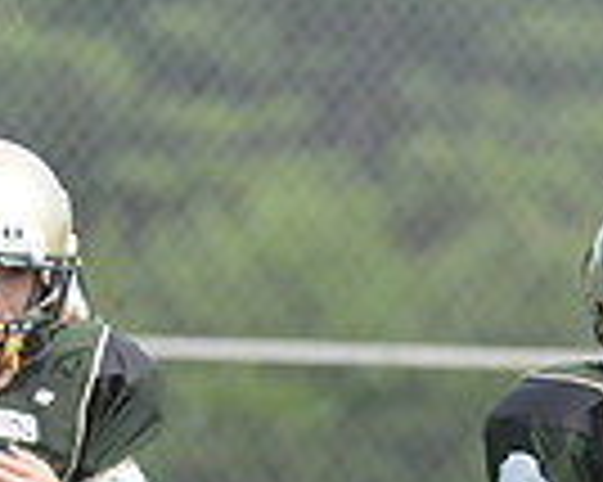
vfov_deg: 1.1
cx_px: 648
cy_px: 791
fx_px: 26055
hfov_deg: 1.3
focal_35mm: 1461
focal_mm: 240
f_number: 4
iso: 1600
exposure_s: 1/5000
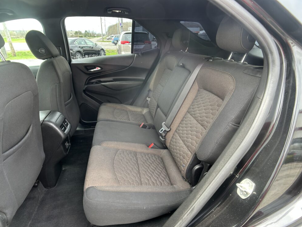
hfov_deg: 65.3
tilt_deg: -23.9
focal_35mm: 27
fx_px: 236
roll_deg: +1.3
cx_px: 145
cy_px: 117
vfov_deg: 51.4
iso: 64
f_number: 1.5
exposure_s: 1/121
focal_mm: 5.7
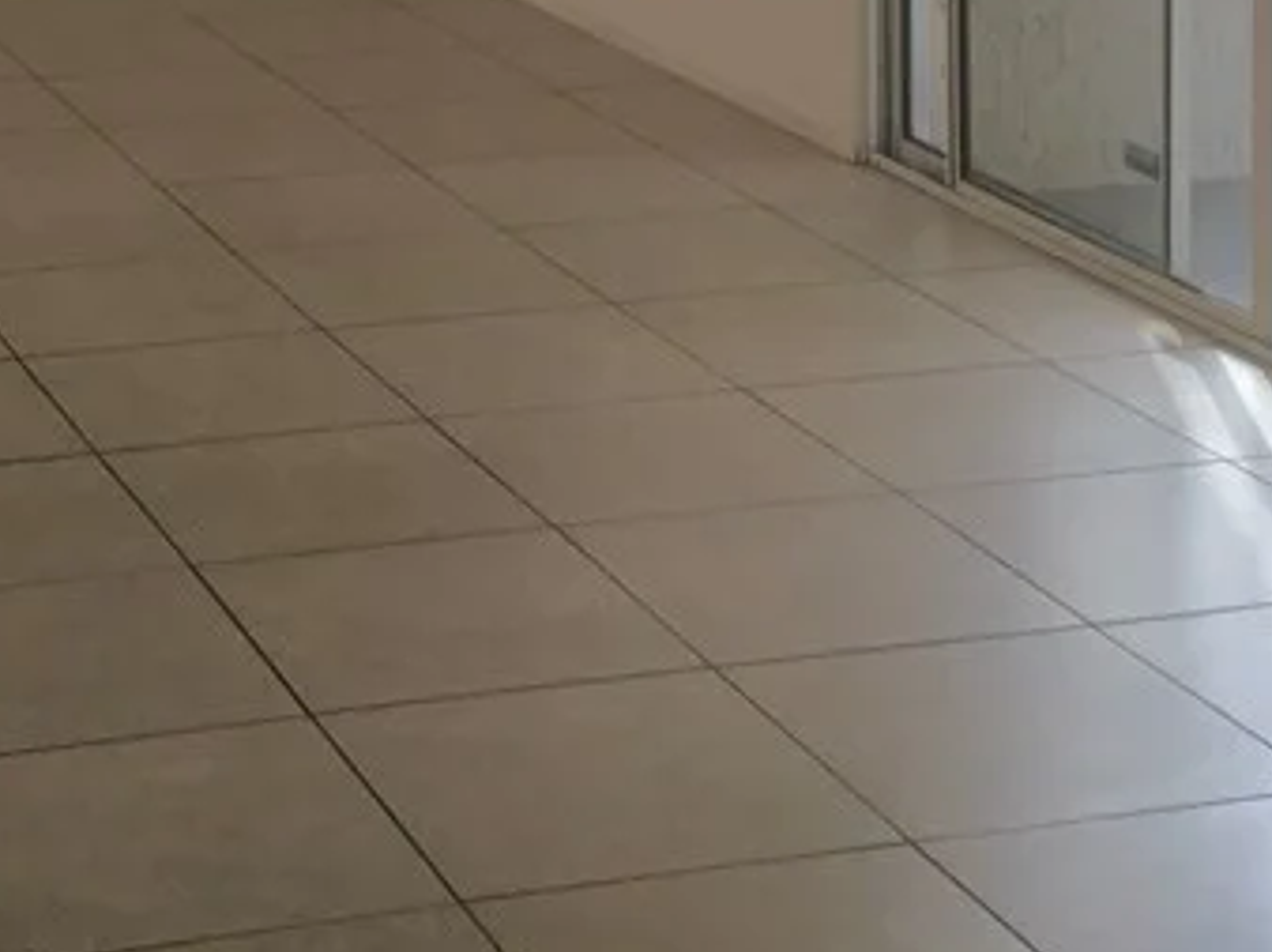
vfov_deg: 14.9
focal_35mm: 94
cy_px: -357
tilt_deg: -5.6
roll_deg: +0.4
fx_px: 3452
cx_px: 173
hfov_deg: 20.5
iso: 32
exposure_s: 1/60
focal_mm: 3.3
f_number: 2.4
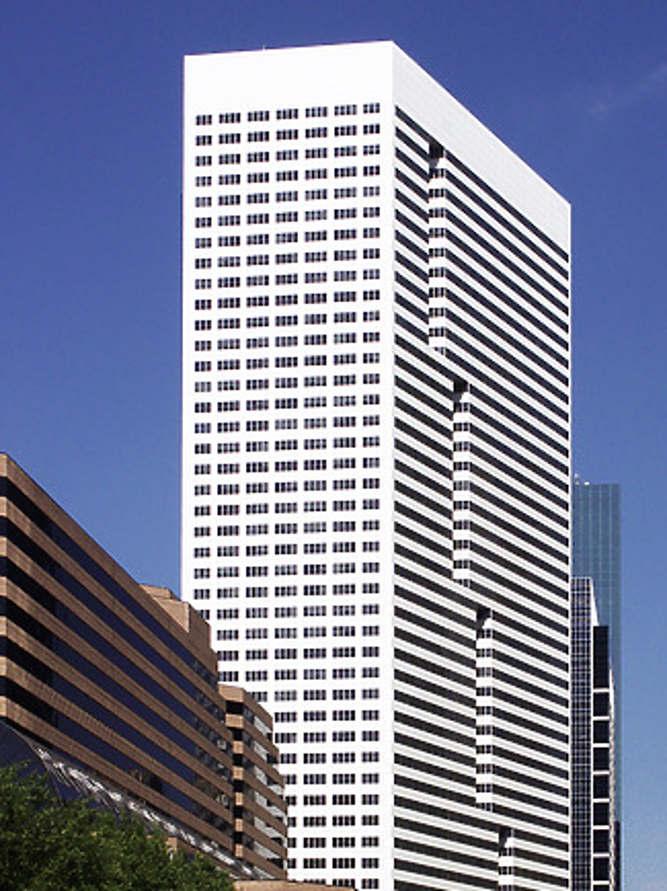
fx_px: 1672
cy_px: 587
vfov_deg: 29.6
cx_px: 406
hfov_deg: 22.5
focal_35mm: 65
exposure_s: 1/500
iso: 64
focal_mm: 9.84
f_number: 8
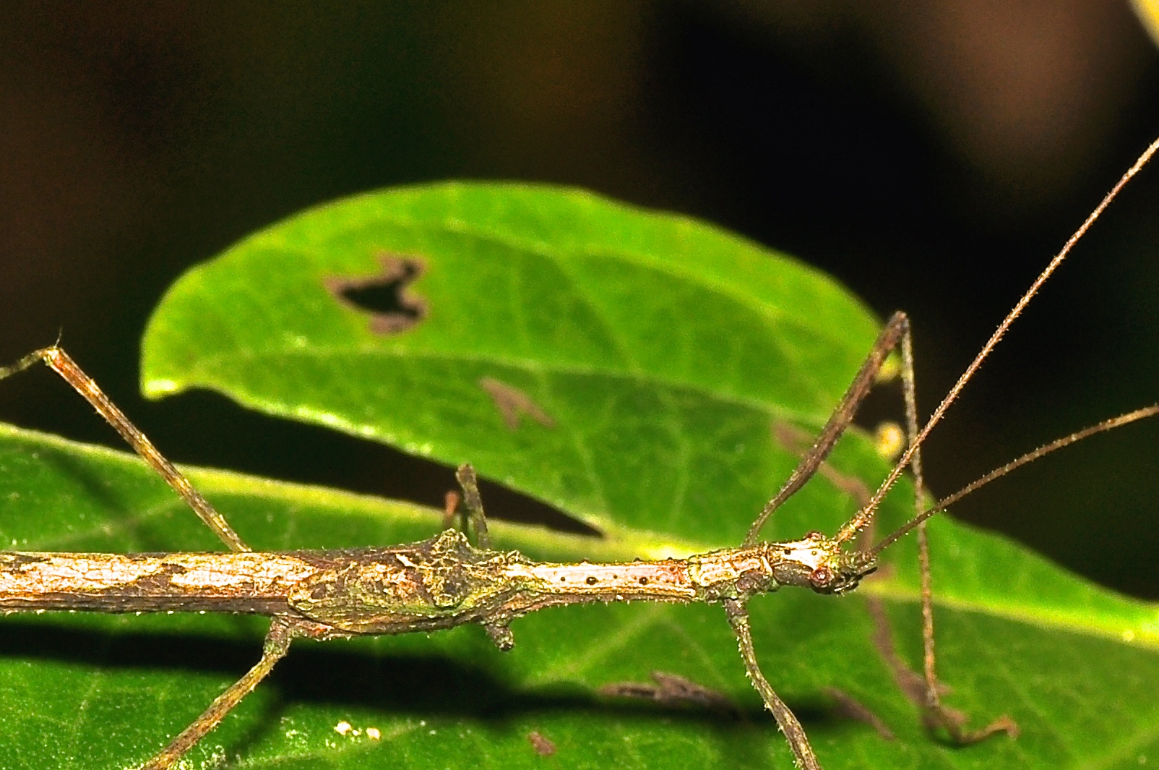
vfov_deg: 3.8
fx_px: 11607
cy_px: 412
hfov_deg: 5.7
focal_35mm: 361
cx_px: 572
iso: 160
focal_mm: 90
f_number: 20
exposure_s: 1/200
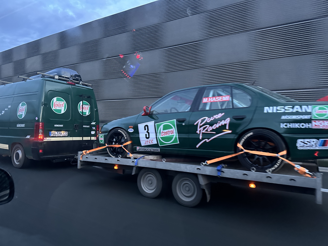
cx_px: 164
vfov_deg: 56.8
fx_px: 227
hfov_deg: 71.6
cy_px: 123
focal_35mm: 24
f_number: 1.78
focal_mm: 6.86
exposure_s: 1/32
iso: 1000
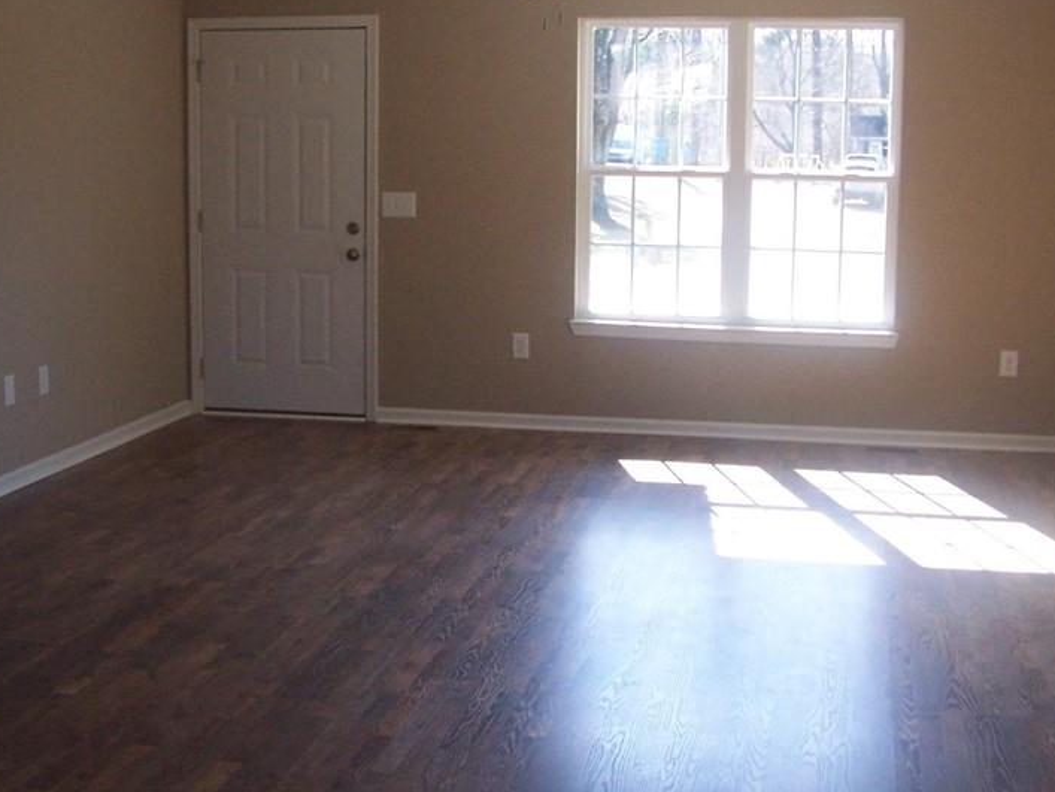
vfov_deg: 26.6
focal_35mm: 55
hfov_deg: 34.9
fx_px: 1677
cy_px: 340
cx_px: 504
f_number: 2.8
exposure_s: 1/125
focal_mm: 6.3
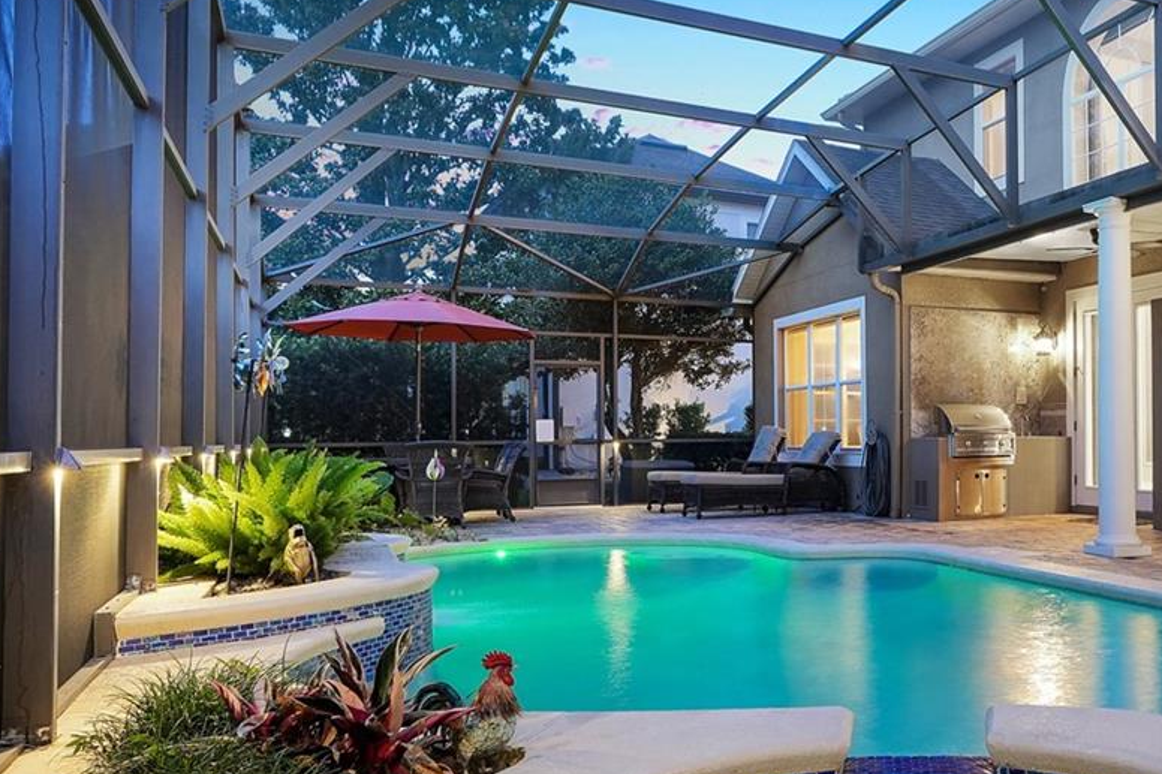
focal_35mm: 33
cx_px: 984
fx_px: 1065
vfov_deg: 39.9
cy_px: 416
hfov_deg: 52.2
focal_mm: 16
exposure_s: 8
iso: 800
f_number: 8
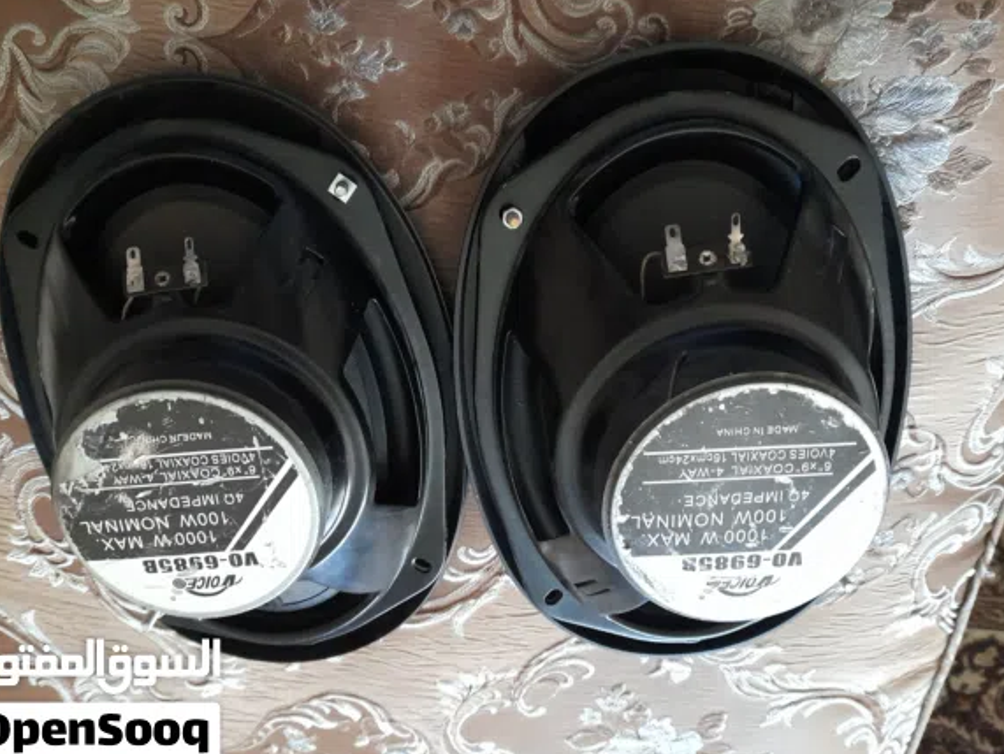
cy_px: 385
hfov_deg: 63.4
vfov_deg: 49.8
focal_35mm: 28
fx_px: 813
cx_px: 485
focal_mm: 4.6
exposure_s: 1/20
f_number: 2
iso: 640
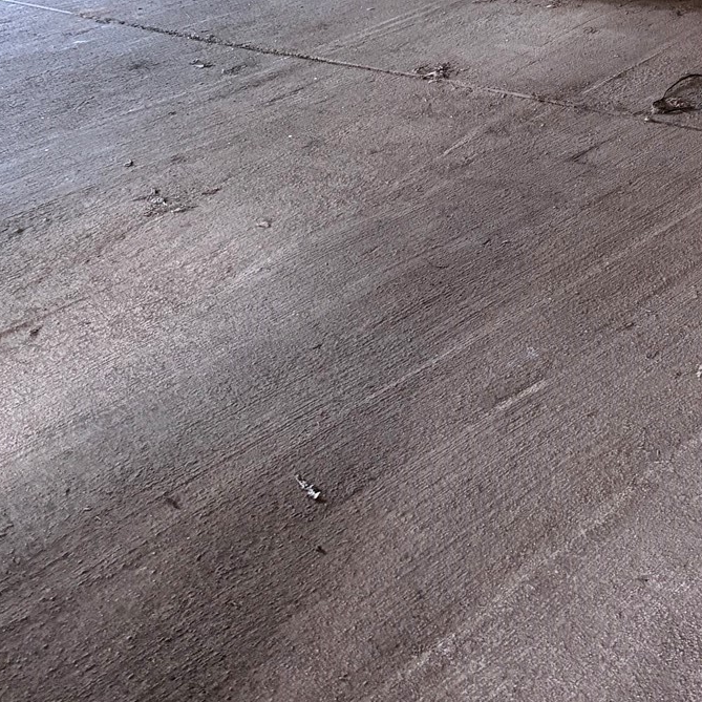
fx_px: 1514
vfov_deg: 23.1
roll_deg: +3.0
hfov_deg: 25.3
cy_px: -220
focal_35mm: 66
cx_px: 633
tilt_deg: -4.3
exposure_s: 1/60
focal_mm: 5.96
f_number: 1.6
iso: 250
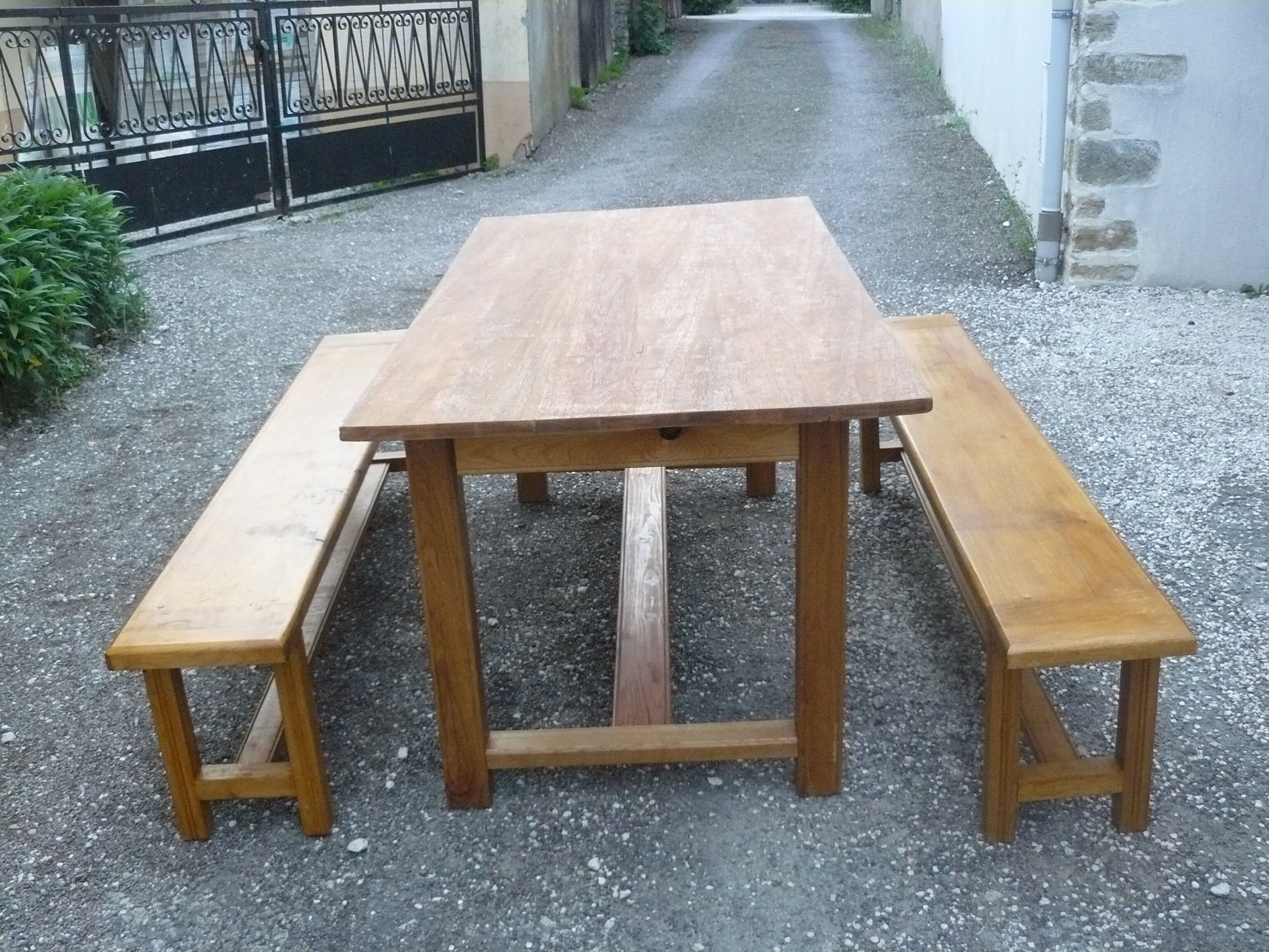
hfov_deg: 51.4
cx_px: 634
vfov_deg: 39.7
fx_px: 1320
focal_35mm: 36
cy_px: 476
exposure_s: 1/125
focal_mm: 6
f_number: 2.8
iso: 320
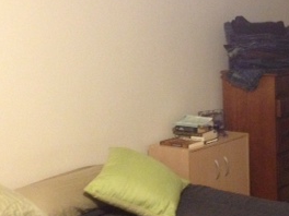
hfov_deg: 22.1
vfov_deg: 17.4
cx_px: 293
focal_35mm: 85
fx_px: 710
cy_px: 127
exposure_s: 1/15
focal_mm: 4.28
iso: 400
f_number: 2.4
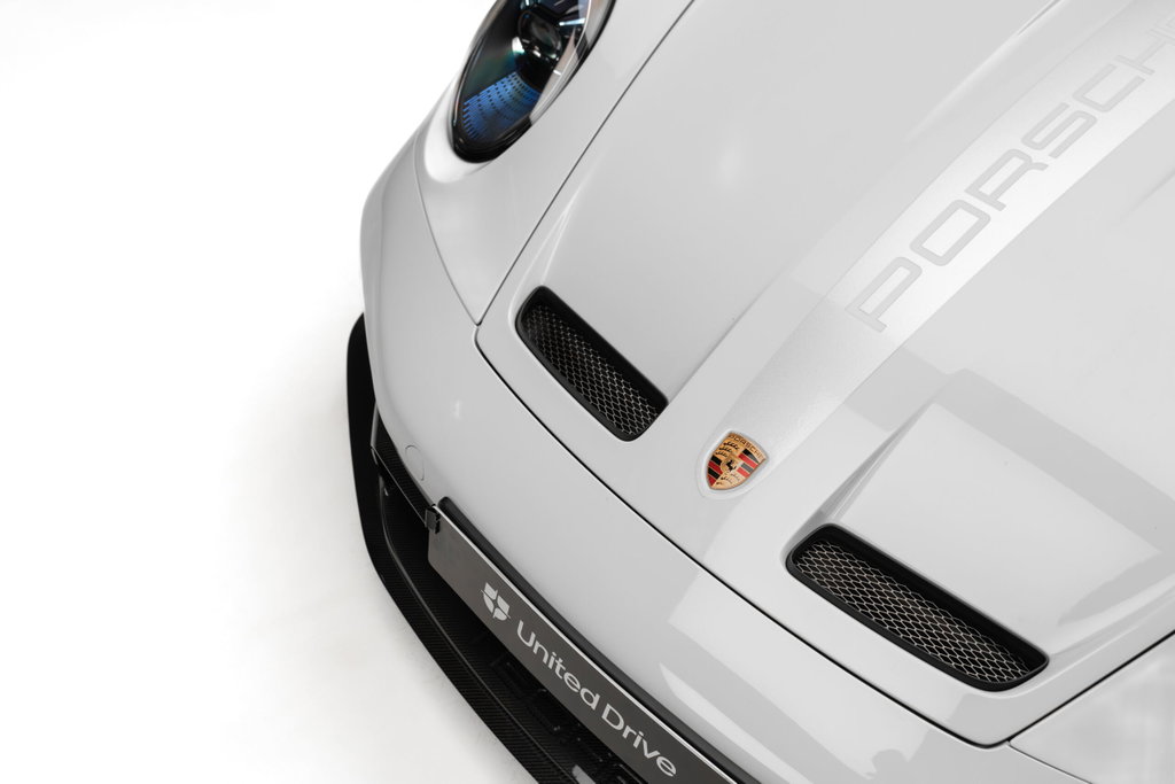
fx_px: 1142
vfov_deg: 37.9
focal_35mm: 35
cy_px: 392
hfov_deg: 54.4
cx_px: 588
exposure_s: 1/60
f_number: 4
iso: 320
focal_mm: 35
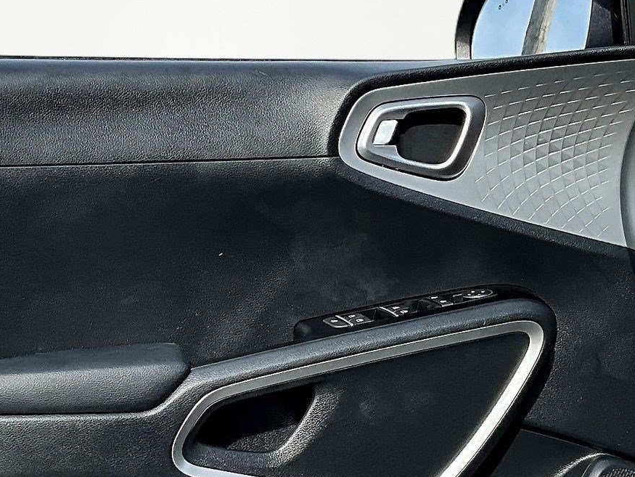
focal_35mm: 53
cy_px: 404
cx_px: 405
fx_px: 973
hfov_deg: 35.9
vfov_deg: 26.8
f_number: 1.8
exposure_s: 1/719
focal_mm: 3
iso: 25
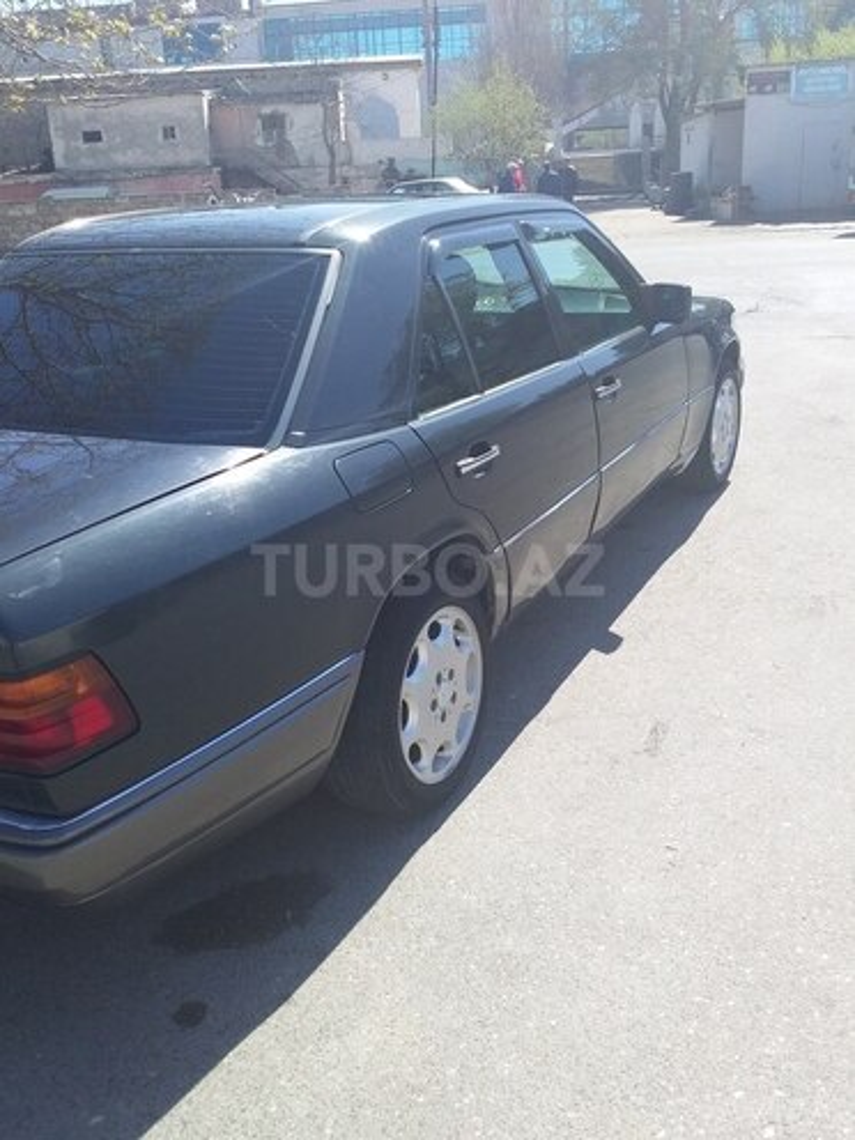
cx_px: 428
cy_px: 570
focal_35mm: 31
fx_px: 1021
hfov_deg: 45.4
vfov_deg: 58.4
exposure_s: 1/736
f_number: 2.2
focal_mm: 3.3
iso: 40
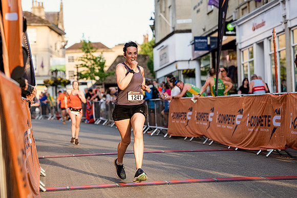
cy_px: 92
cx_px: 142
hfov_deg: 19.9
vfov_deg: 13.4
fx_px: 846
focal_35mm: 103
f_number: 2.8
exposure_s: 1/2000
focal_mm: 85
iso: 640
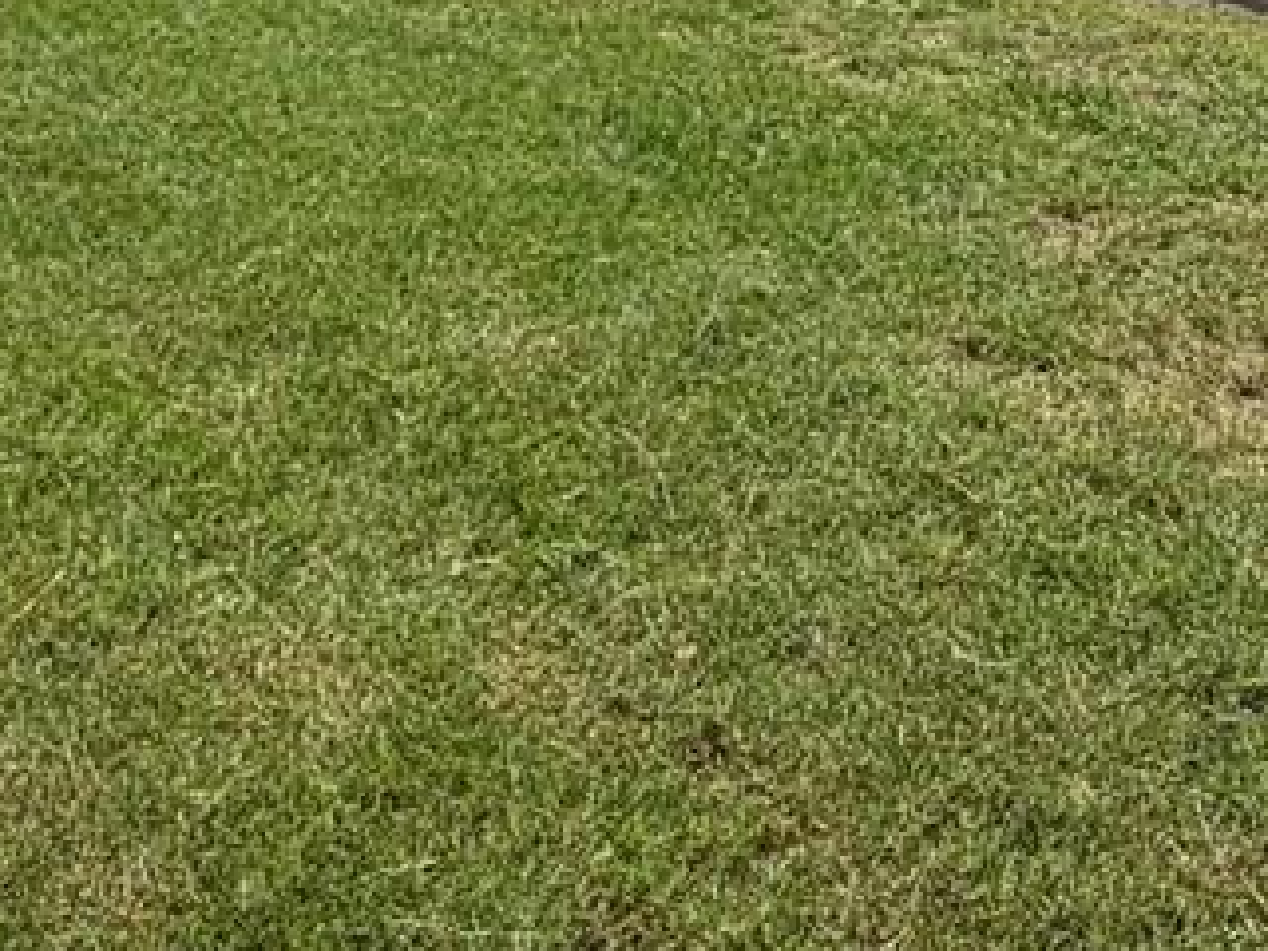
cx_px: 333
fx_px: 2564
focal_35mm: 70
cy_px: -626
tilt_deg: +3.4
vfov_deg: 17.9
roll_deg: -0.8
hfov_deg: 27.4
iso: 20
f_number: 2.2
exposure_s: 1/1050
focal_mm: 2.22
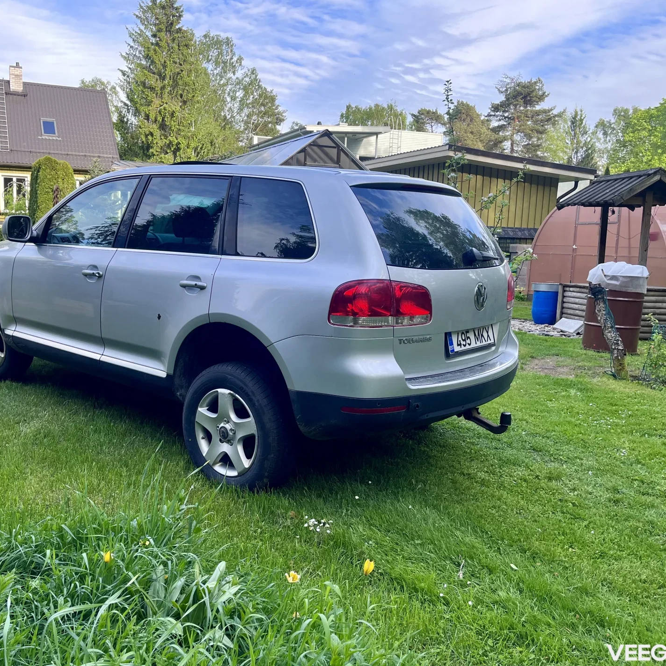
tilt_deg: -7.8
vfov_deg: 52.5
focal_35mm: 31
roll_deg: -1.5
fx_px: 675
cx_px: 243
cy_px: 329
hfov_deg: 51.9
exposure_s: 1/473
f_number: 1.6
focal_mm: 5.1
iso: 50
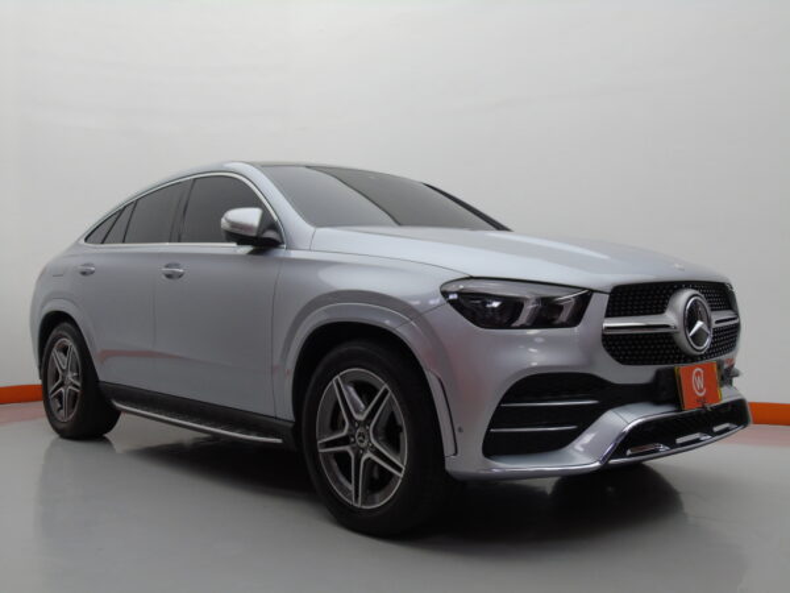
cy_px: 296
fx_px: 776
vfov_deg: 41.8
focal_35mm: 34
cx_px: 395
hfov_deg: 54.0
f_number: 3.8
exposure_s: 1/30
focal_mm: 6.1
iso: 80
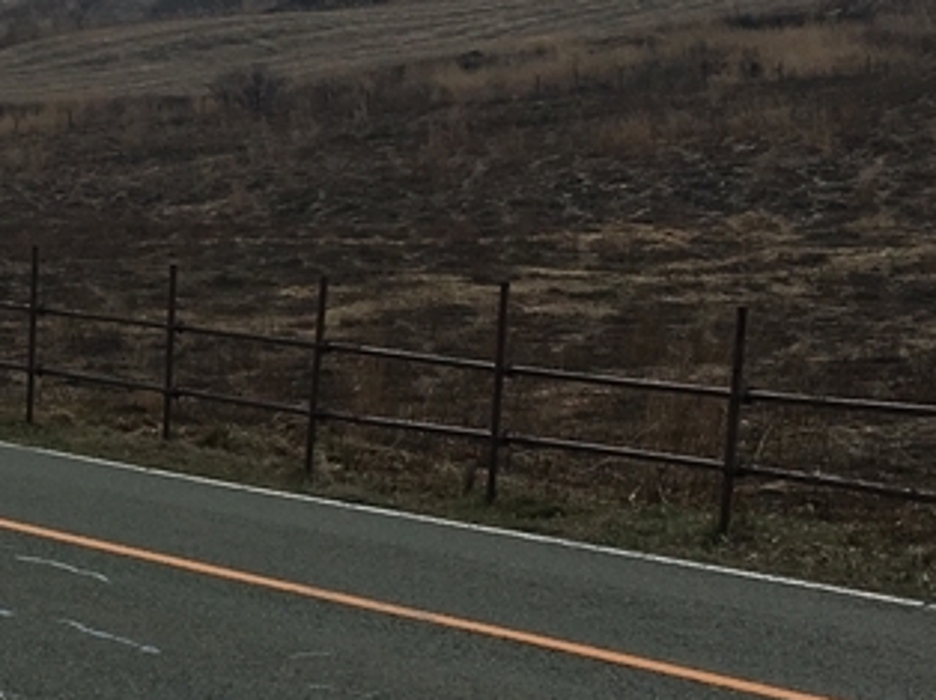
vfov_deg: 13.3
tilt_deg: -4.0
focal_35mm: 111
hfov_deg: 17.2
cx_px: -75
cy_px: 298
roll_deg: -4.6
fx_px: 2999
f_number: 2.2
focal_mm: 4.15
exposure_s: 1/2331
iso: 25
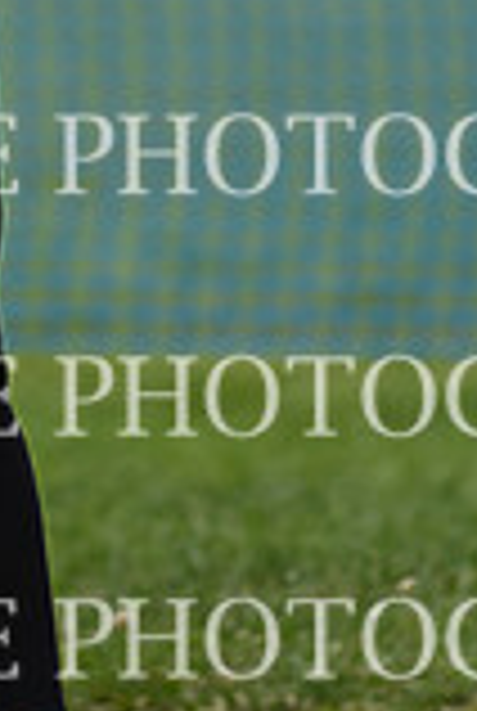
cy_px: -450
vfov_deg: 1.4
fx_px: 28988
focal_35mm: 1465
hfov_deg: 0.9
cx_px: 25
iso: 500
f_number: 4.5
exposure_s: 1/4000
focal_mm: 400
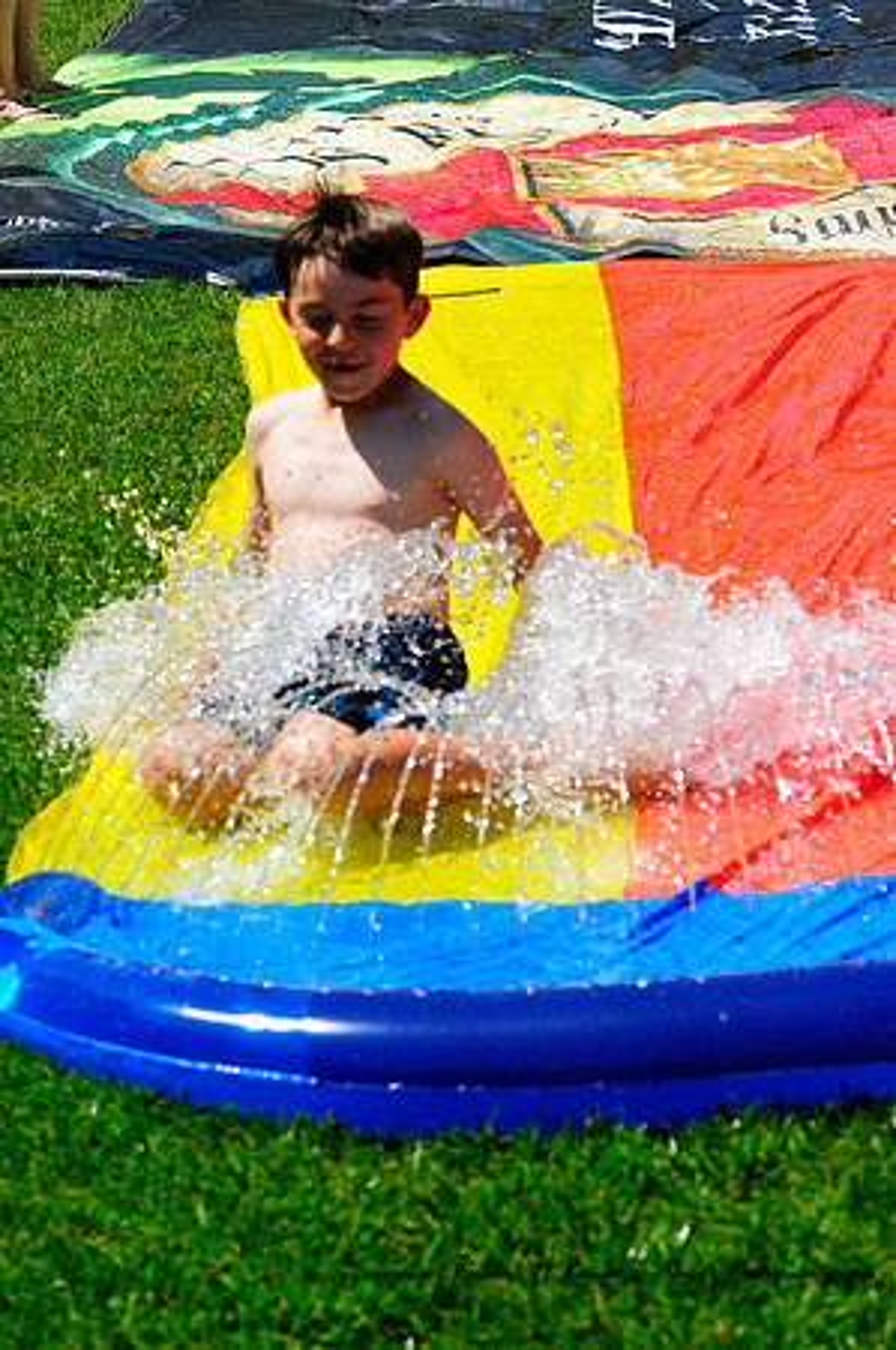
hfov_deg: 13.0
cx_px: 448
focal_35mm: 105
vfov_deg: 19.5
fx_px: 3929
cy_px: 675
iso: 200
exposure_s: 1/640
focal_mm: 70
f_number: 6.3
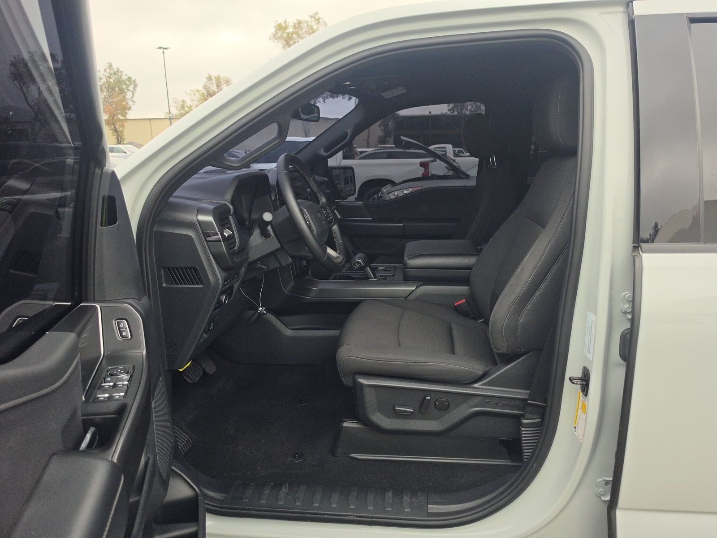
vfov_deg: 58.9
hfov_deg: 73.9
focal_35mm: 23
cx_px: 358
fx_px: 476
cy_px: 269
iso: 63
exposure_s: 1/1685
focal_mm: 6.5
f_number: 1.4
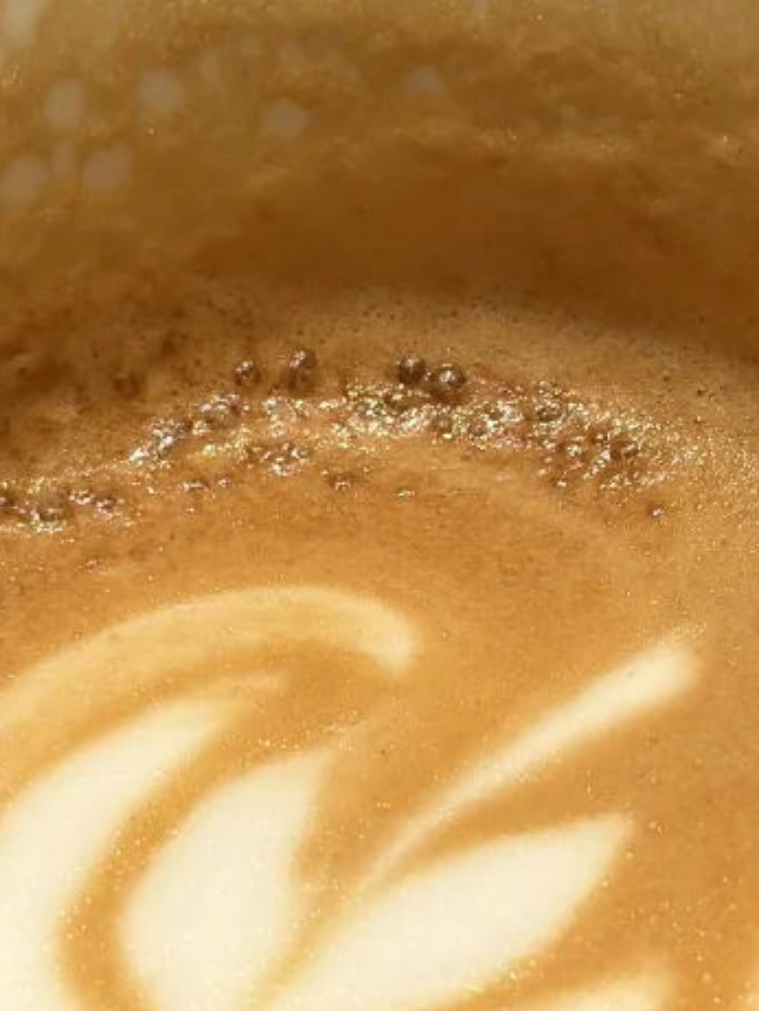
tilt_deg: -43.8
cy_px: 592
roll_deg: +2.1
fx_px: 4383
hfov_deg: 9.9
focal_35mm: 150
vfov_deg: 13.2
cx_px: 522
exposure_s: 1/128
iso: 64
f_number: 1.78
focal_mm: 6.86
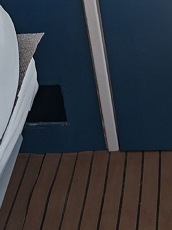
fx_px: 504
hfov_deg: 19.3
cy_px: -67
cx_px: 124
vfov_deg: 22.9
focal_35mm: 76
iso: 50
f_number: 1.8
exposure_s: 1/580
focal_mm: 5.54
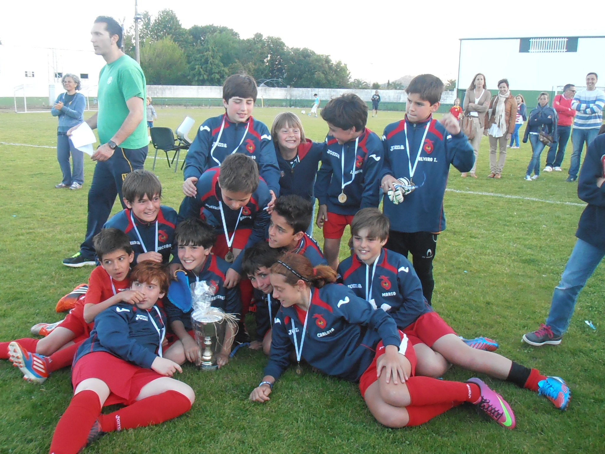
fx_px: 647
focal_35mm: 37
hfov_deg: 50.1
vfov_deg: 38.7
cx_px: 302
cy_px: 227
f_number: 3.9
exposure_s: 1/160
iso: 400
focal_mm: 6.61
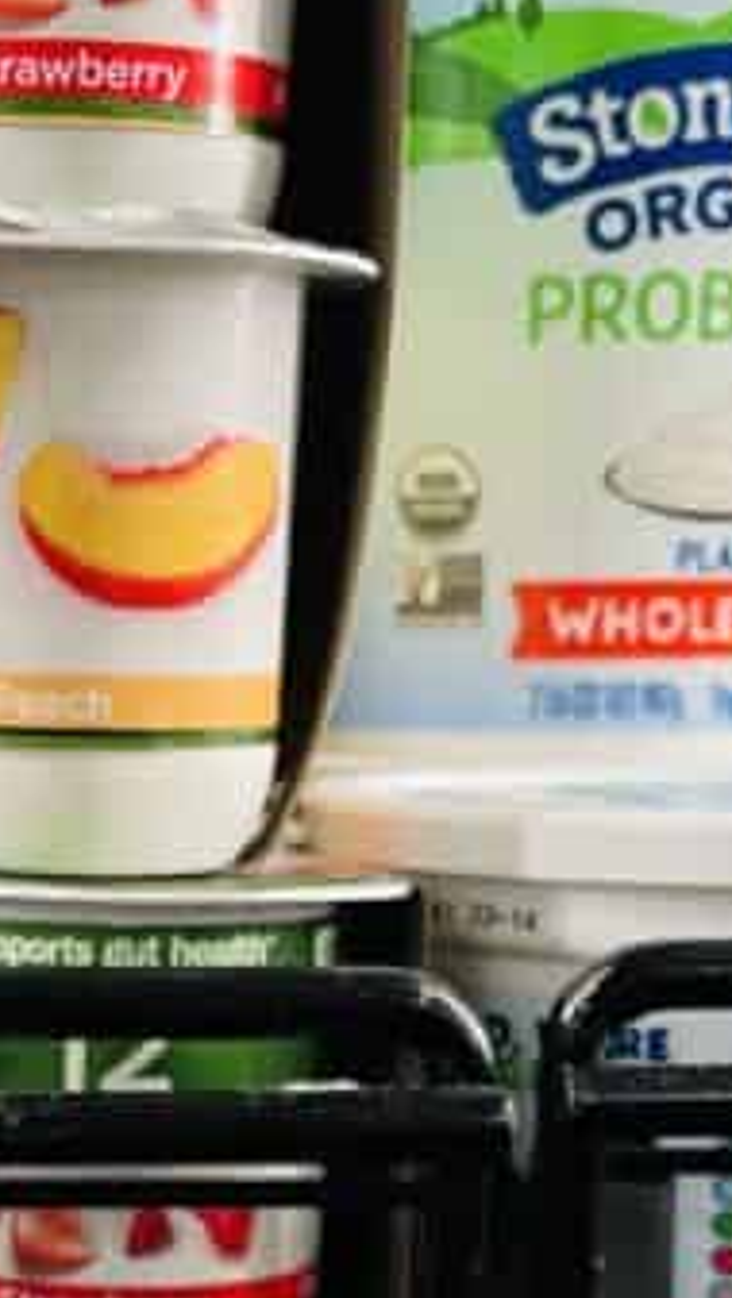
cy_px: 1244
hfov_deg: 13.6
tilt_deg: -13.1
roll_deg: +0.6
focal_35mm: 86
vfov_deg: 23.8
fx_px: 2962
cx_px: -196
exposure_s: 1/60
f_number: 1.6
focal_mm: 4.2
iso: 80
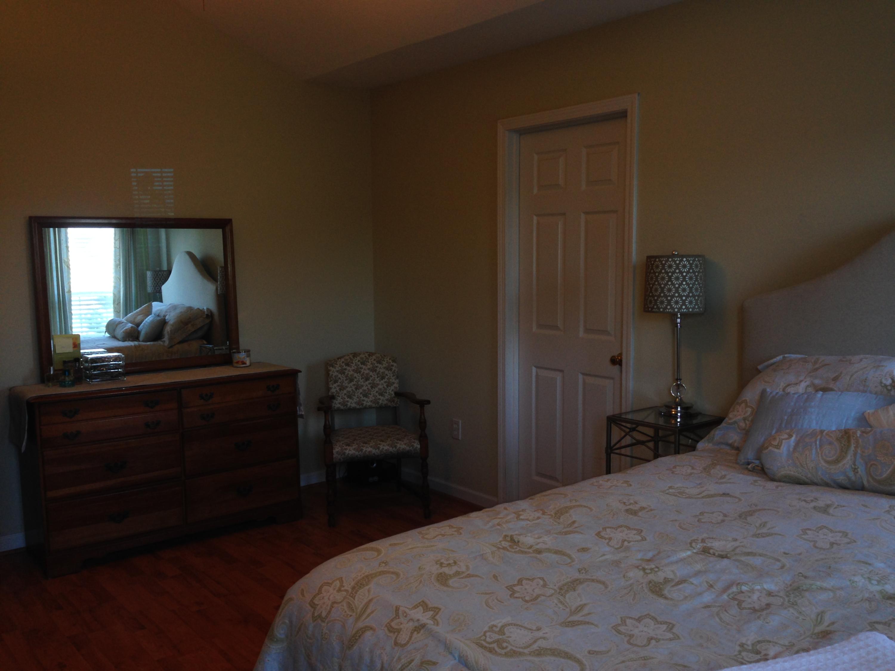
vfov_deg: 42.9
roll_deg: +1.4
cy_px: 336
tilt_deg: -6.3
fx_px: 853
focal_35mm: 33
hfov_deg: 55.4
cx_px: 448
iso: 50
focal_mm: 4.12
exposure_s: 1/20
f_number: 2.4
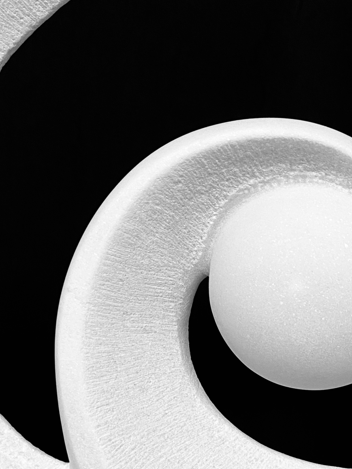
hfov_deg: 25.8
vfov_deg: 33.3
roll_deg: -0.1
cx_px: 262
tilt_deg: -0.8
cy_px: 381
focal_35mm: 56
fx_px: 760
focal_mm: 4.25
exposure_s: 1/66
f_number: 1.8
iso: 125
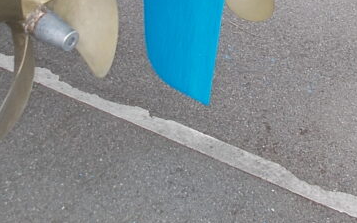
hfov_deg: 26.1
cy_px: -110
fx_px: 769
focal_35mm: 79
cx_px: 223
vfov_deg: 15.3
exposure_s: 1/125
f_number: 3.2
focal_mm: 4.6
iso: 80
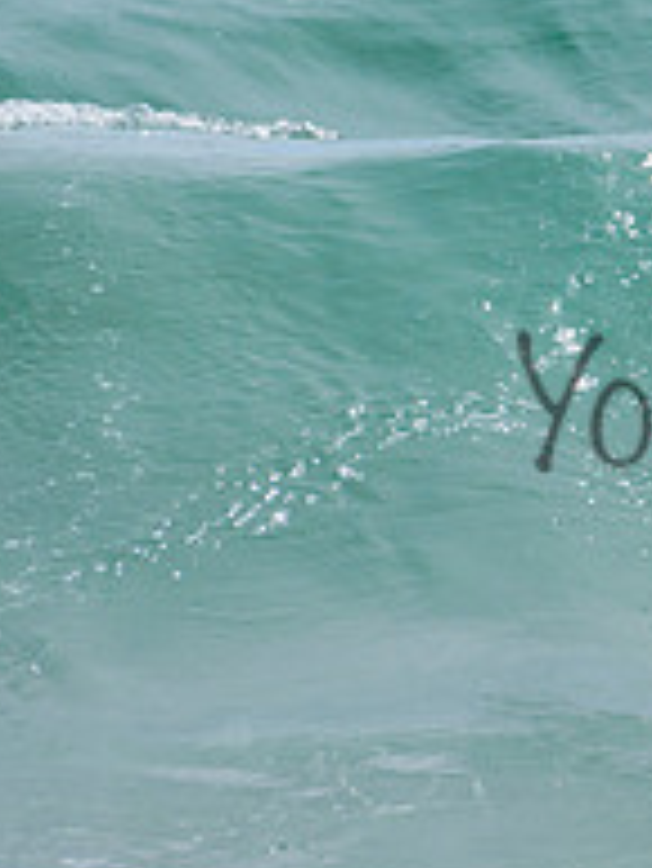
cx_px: 1249
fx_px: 44352
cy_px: 260
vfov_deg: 1.1
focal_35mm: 1768
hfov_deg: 0.8
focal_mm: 500
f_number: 5.6
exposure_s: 1/2000
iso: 125
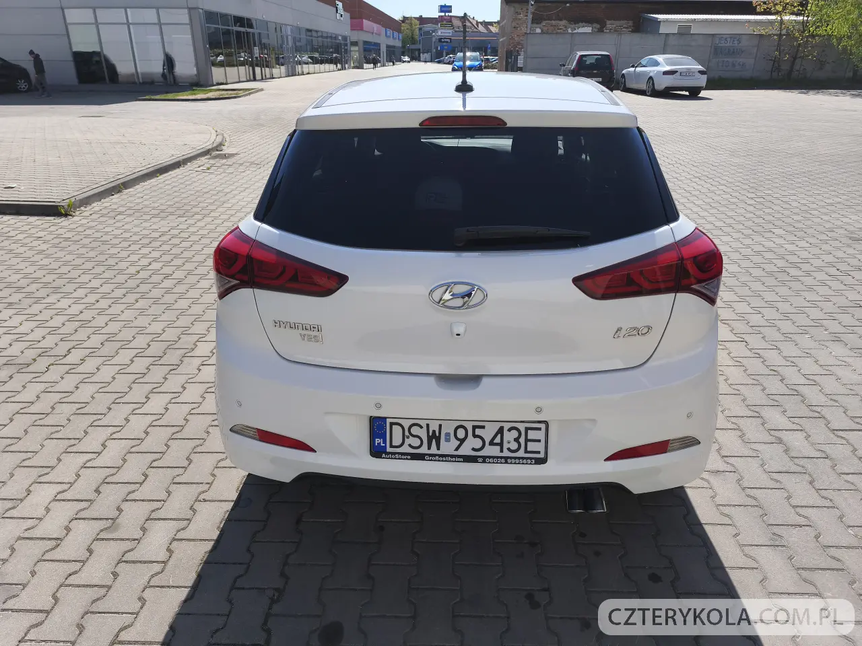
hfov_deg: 73.9
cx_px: 431
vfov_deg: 58.9
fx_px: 573
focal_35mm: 23
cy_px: 323
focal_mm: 6.14
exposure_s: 1/1009
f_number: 1.65
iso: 50
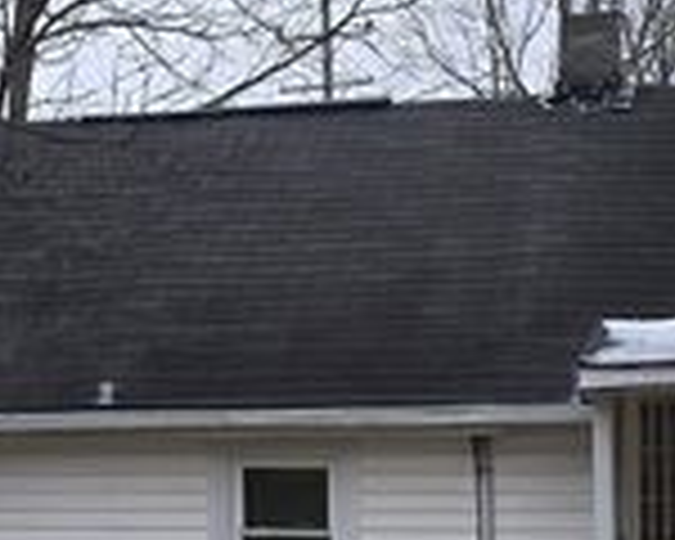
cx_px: 468
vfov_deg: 20.0
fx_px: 1498
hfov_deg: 25.2
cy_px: 497
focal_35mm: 75
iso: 25
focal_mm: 6.3
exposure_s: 1/60
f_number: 1.7
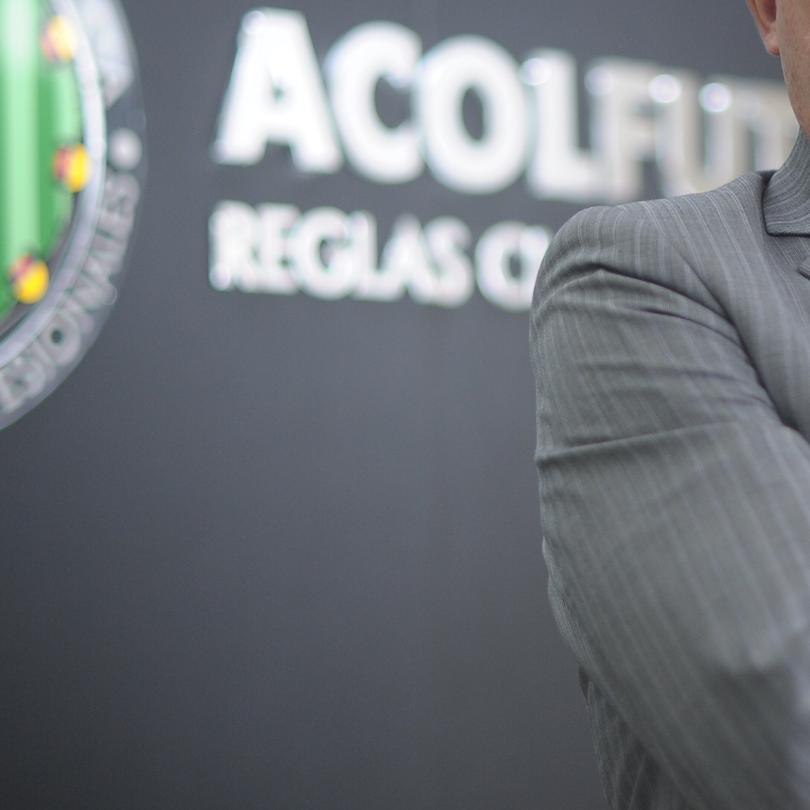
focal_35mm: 111
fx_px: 2939
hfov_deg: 15.6
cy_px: 245
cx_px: 626
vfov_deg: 15.6
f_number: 1.4
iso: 1250
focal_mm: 50
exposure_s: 1/1250
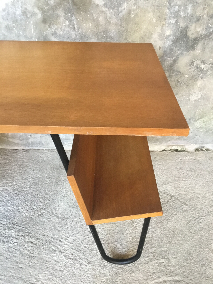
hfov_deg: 45.4
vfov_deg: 58.4
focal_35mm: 31
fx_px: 254
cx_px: 106
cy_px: 142
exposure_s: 1/33
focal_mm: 3.3
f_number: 2.4
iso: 200
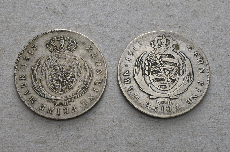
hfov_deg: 29.3
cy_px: 76
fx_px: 440
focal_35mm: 69
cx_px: 115
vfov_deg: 19.6
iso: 400
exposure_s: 1/200
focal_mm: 46
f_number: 14
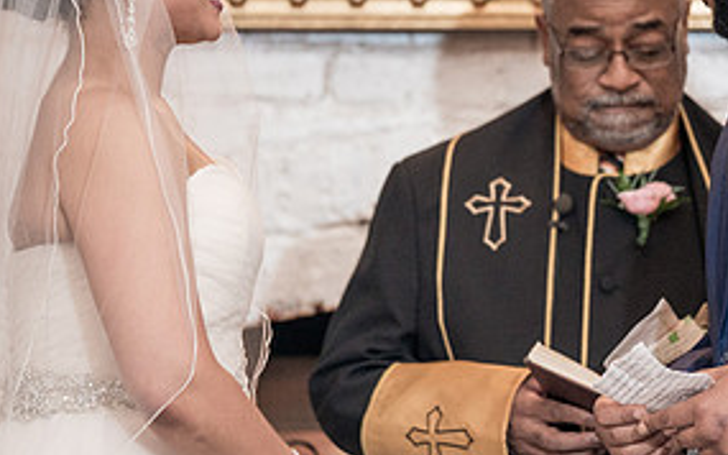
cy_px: 183
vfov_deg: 3.0
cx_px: 530
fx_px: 8550
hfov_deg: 4.9
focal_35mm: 431
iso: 2000
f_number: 2.8
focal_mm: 195
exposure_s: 1/160
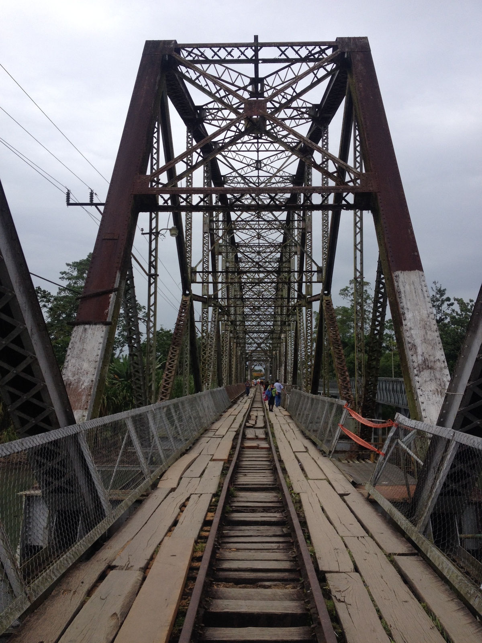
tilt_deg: +2.8
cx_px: 241
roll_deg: +0.0
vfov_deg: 52.6
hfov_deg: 40.7
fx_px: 650
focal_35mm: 35
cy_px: 322
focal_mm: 4.28
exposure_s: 1/1842
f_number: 2.4
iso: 50
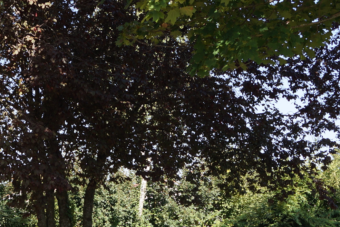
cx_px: 119
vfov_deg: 13.6
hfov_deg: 20.4
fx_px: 945
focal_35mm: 100
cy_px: 193
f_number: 4.5
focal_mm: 24
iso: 100
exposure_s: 1/250
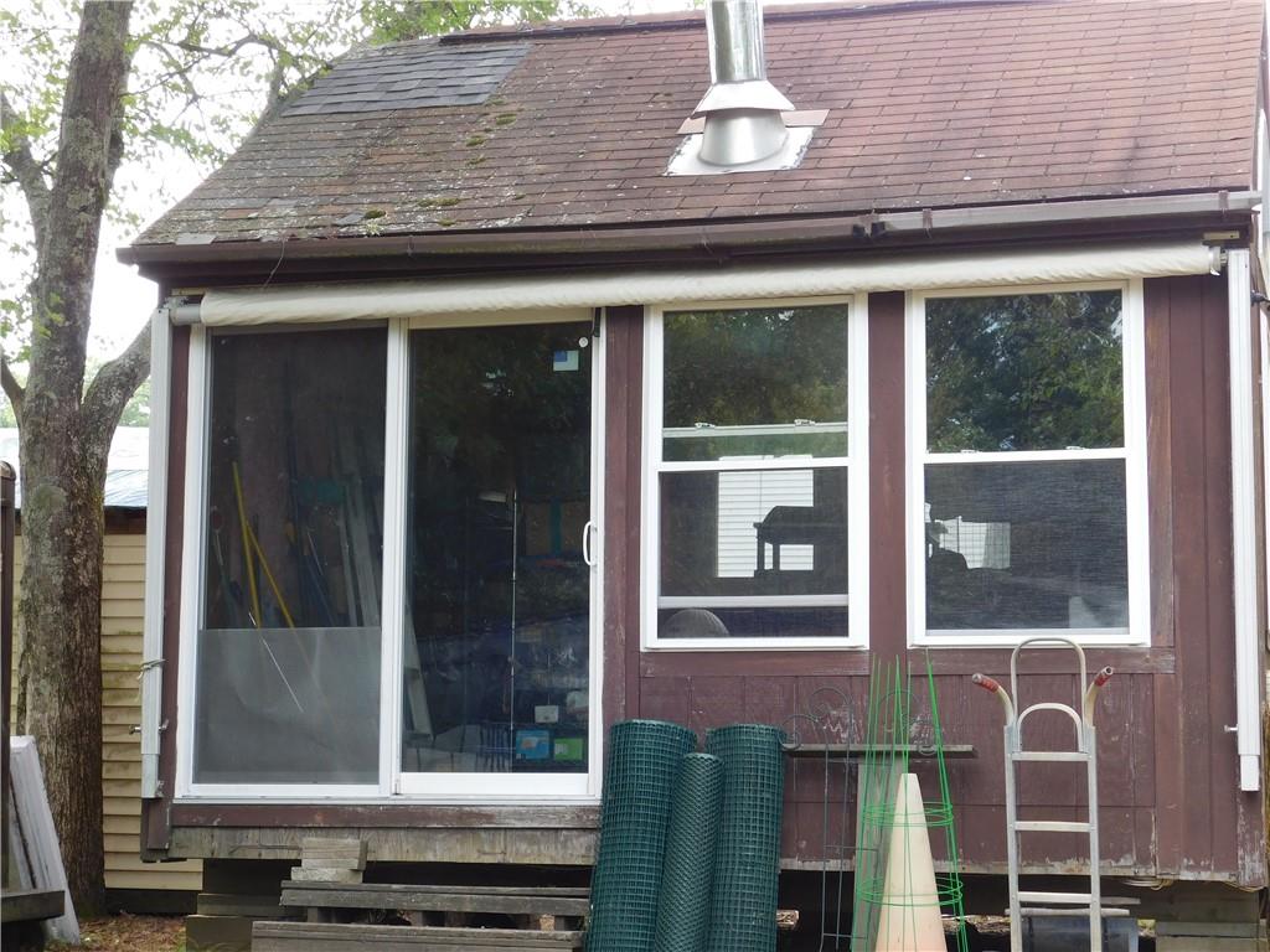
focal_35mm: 66
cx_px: 635
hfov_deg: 29.4
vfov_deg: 22.3
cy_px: 476
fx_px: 2421
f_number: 4.2
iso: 125
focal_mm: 11.7
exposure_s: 1/80
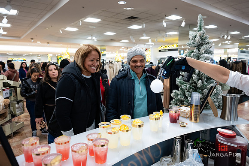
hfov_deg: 72.4
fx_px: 170
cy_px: 83
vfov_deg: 52.1
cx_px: 124
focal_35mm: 25
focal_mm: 24
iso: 1000
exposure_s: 1/125
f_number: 3.2
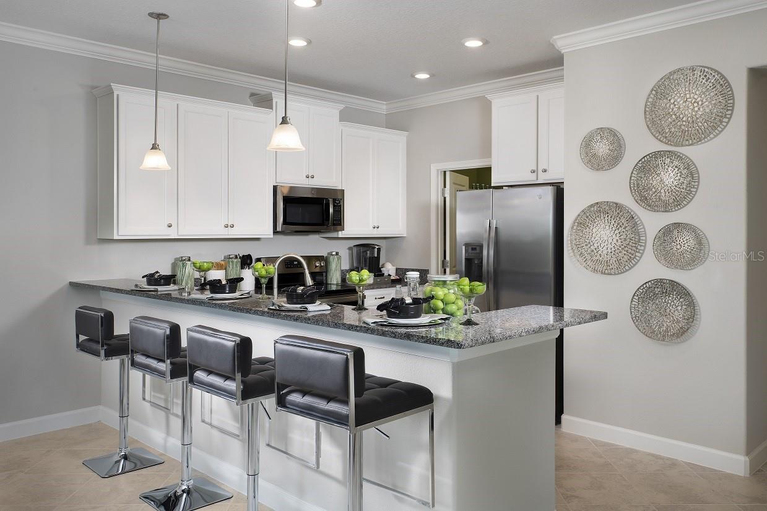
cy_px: 256
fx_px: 618
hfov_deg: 63.7
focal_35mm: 29
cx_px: 384
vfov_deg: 45.0
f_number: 8
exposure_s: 1/13
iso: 160
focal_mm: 29
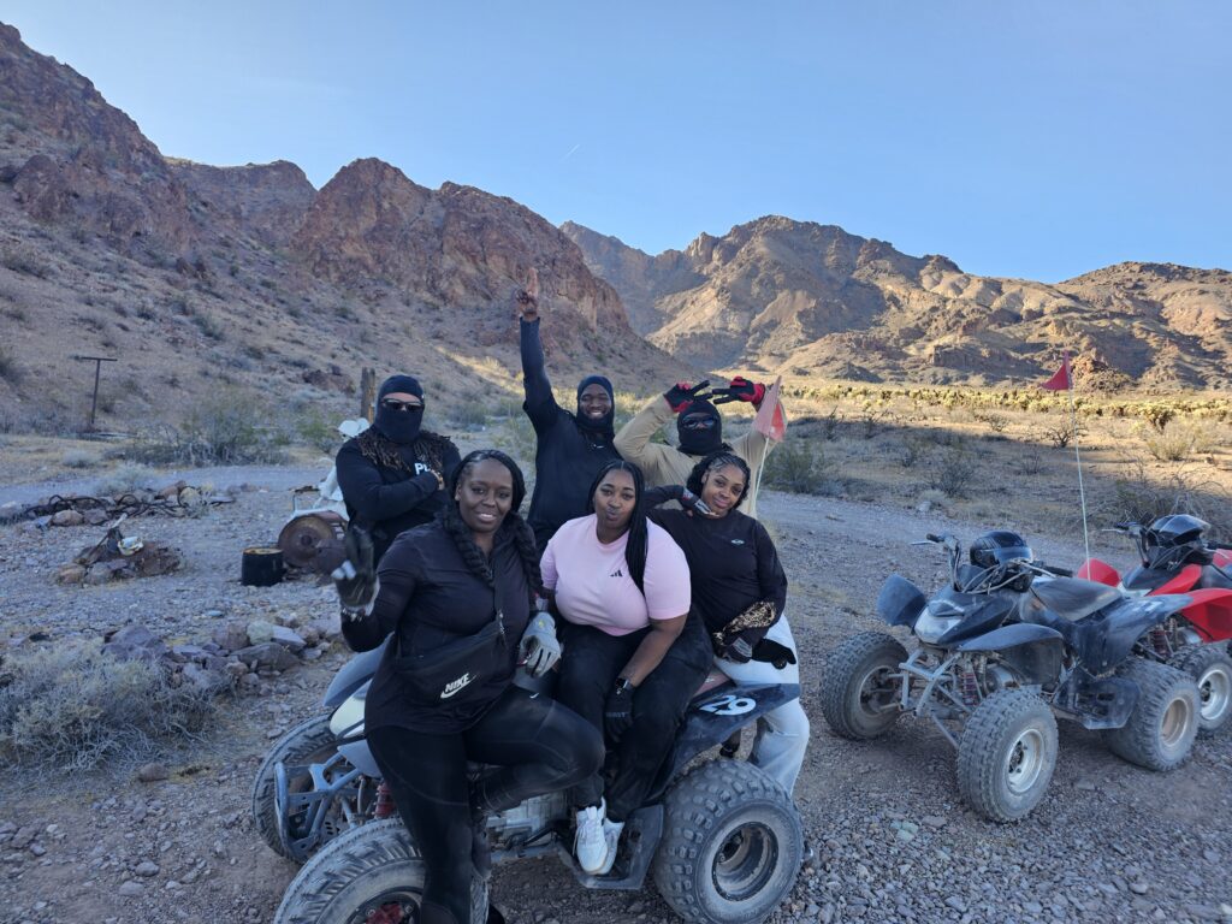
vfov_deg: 58.9
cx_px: 616
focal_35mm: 23
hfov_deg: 73.9
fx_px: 819
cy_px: 462
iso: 12
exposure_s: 1/120
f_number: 1.7
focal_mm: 6.3
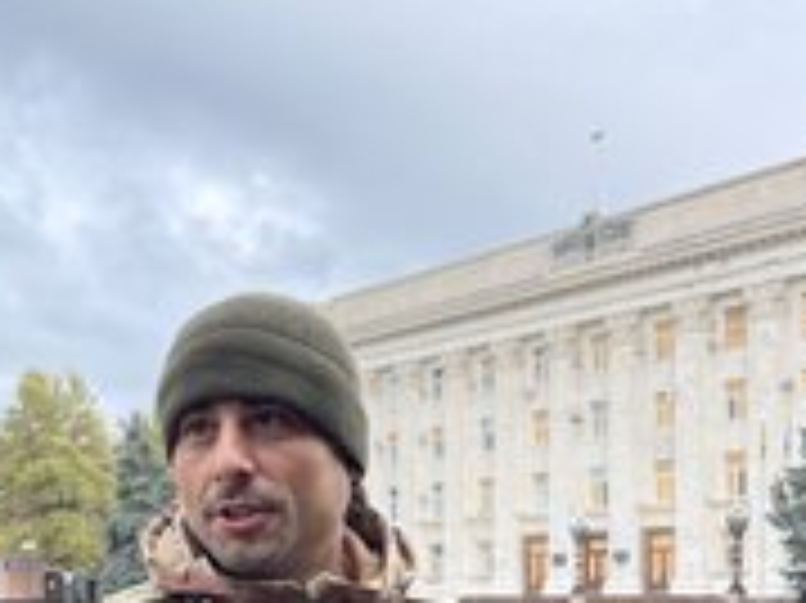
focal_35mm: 58
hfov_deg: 32.9
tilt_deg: +0.0
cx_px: 261
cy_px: 616
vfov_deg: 24.0
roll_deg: -0.1
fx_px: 1350
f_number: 1.6
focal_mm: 4.2
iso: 32
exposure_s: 1/729
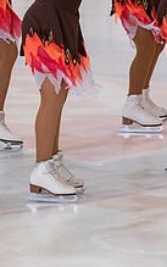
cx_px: 277
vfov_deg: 3.9
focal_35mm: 539
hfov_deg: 2.4
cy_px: 72
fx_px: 3922
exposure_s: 1/320
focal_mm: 95
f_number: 4
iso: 640
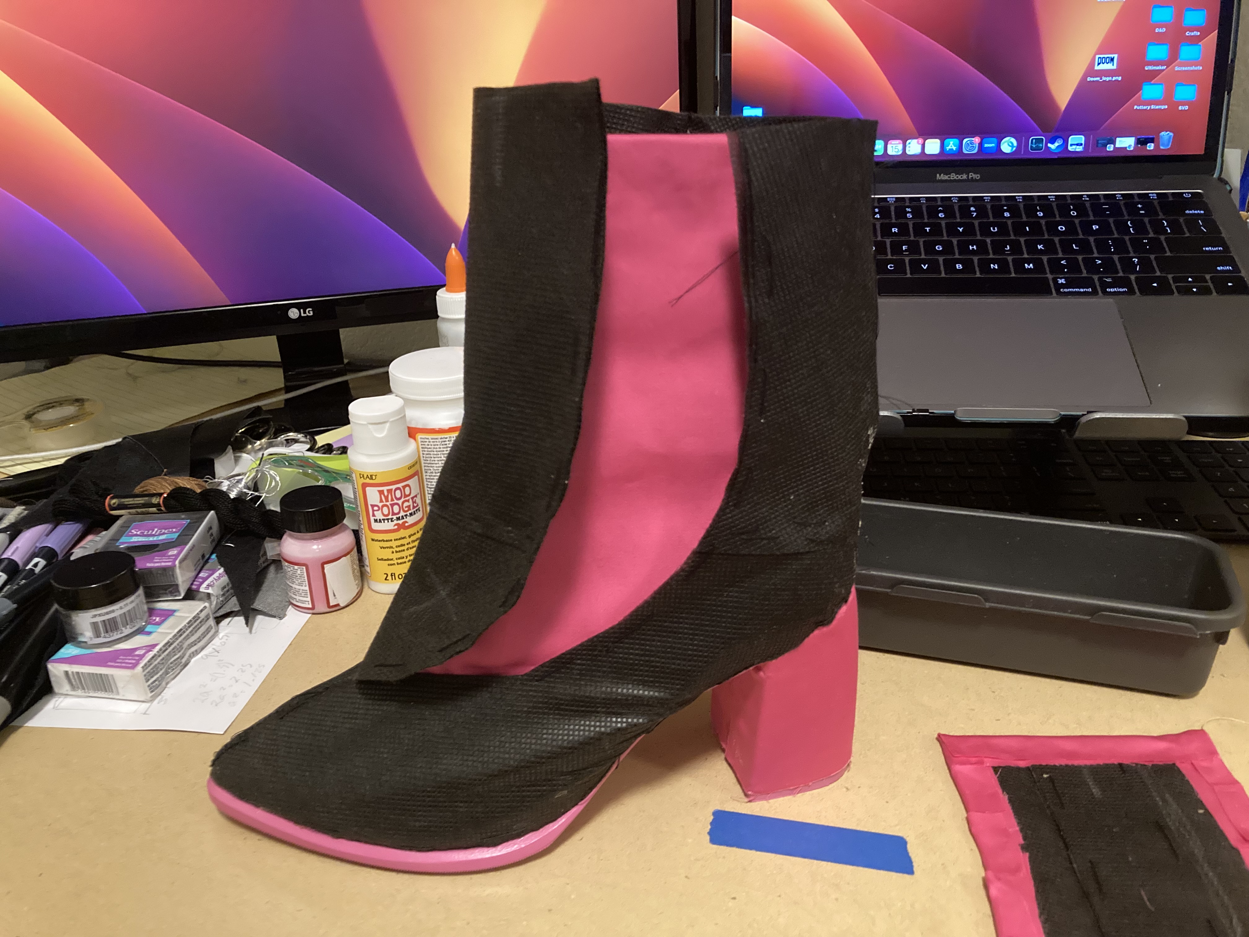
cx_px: 624
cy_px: 468
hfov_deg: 63.4
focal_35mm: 28
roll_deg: +2.0
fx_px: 1010
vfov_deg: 49.7
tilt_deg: -23.8
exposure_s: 1/24
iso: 500
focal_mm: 3.99
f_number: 1.8
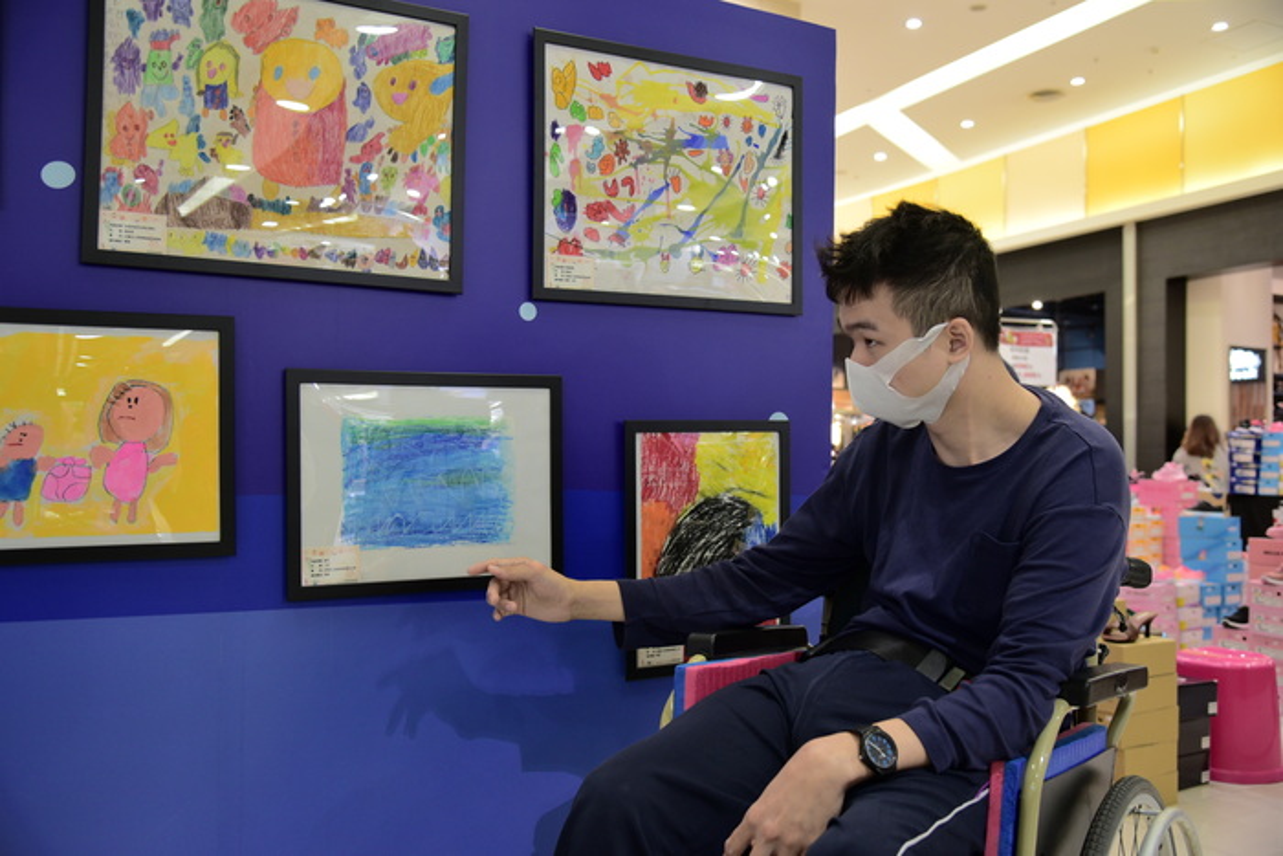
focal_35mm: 32
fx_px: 1141
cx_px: 642
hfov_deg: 58.7
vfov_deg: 41.1
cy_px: 428
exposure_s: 1/60
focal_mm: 32
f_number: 4
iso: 1600
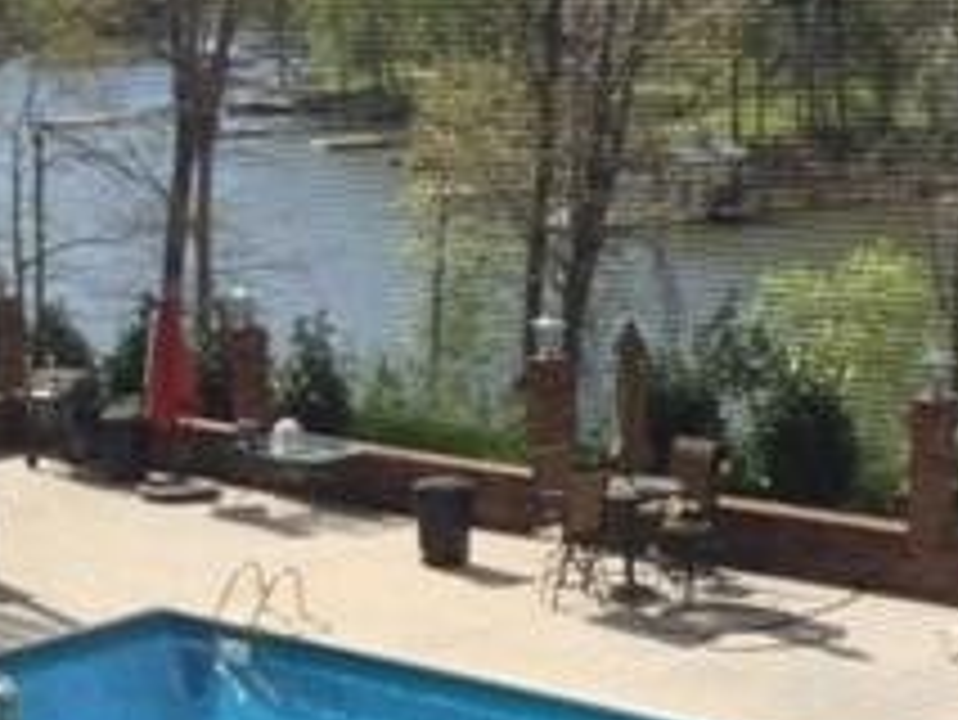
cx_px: 454
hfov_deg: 22.5
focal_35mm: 87
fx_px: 2409
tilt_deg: -19.3
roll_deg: +1.8
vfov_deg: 16.3
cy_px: 850
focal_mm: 4.15
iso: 32
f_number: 2.2
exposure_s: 1/1276
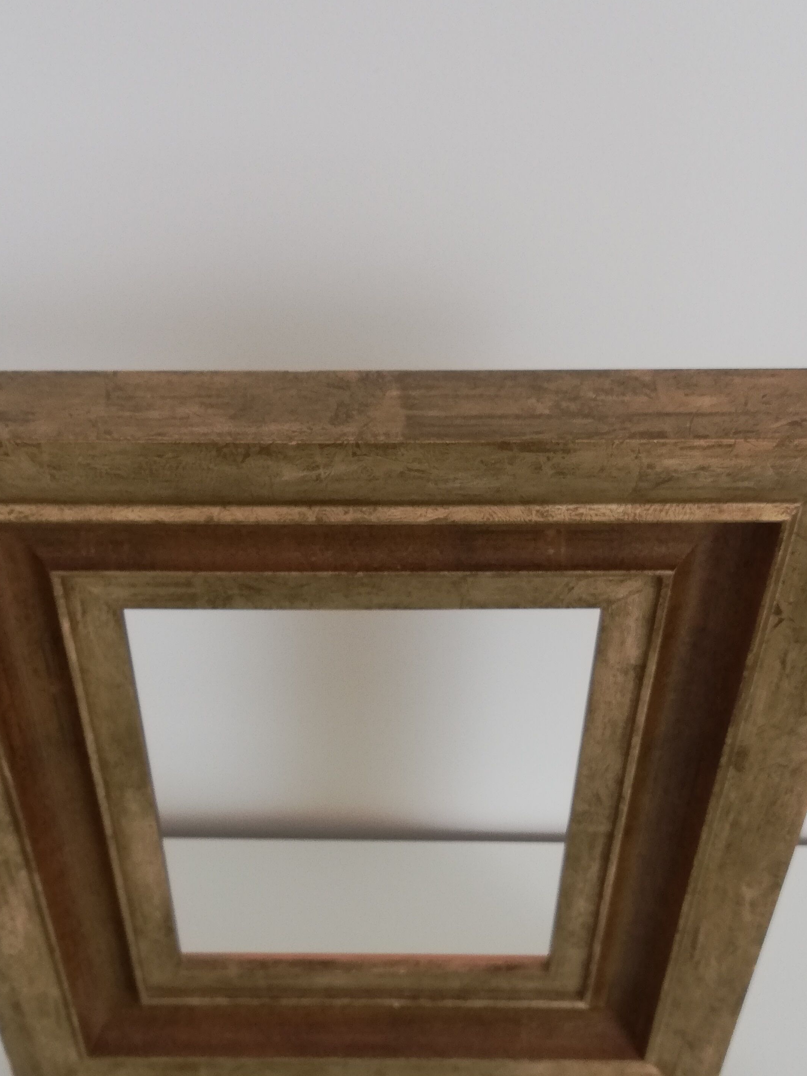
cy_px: 752
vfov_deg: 43.9
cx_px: 352
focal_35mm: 42
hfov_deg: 34.3
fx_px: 1306
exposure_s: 1/50
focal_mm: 3.81
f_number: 2.2
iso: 125
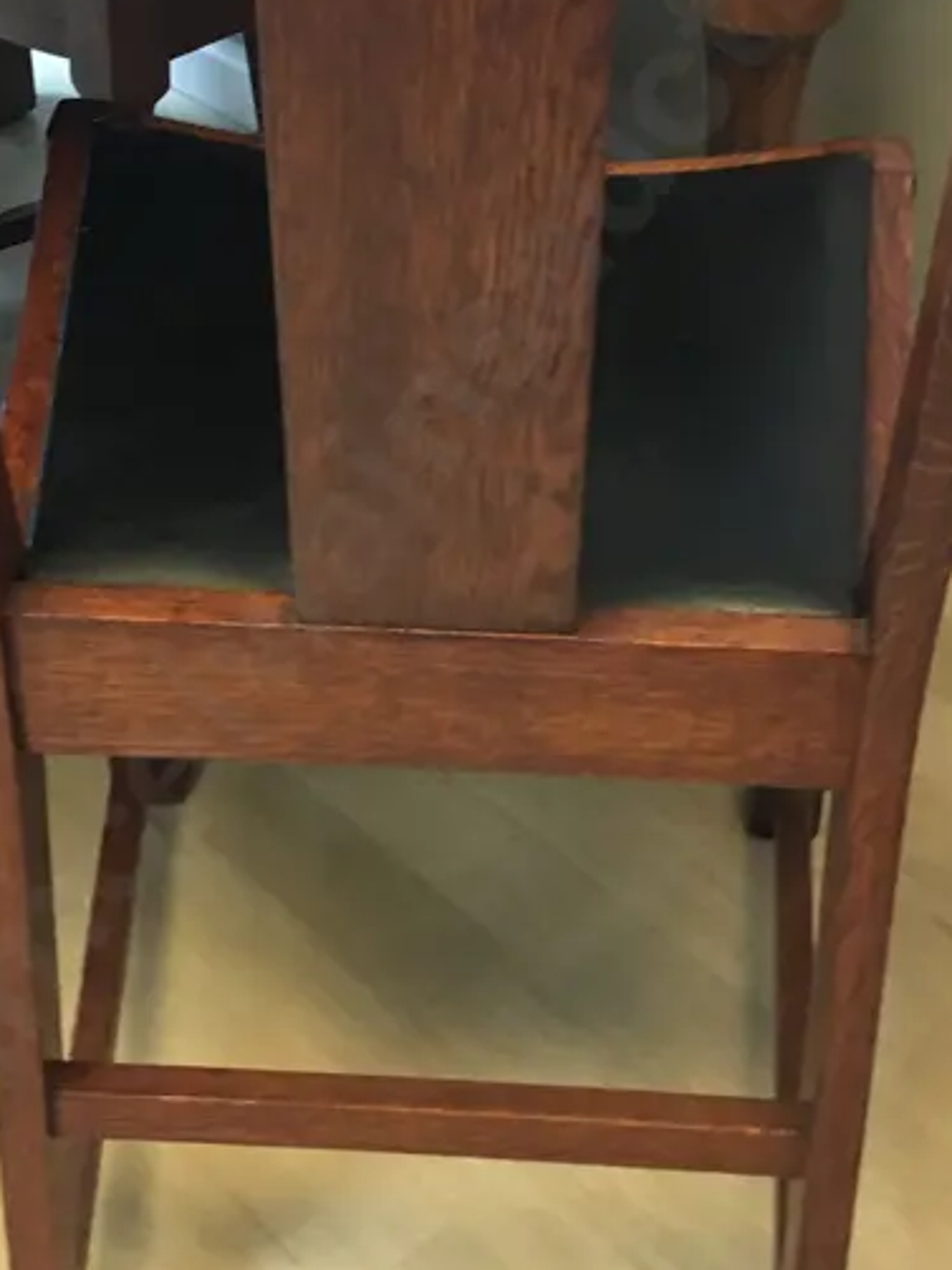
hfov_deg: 24.8
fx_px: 2164
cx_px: 477
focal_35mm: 59
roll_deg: -2.5
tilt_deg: -31.1
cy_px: 366
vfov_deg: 32.3
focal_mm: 4.15
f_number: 2.2
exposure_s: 1/17
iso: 250
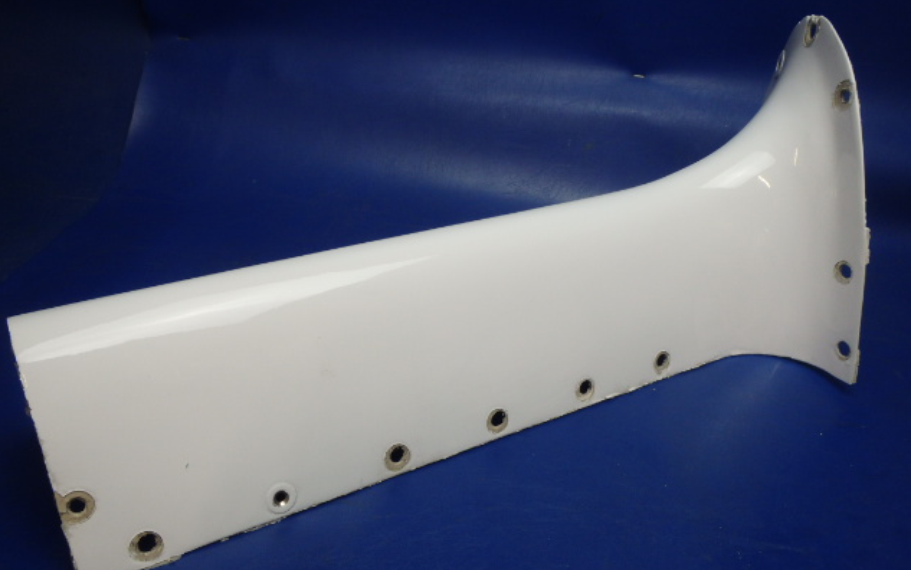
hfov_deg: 62.9
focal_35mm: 30
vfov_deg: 41.8
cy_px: 325
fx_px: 745
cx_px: 455
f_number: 3.9
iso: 200
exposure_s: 1/50
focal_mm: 5
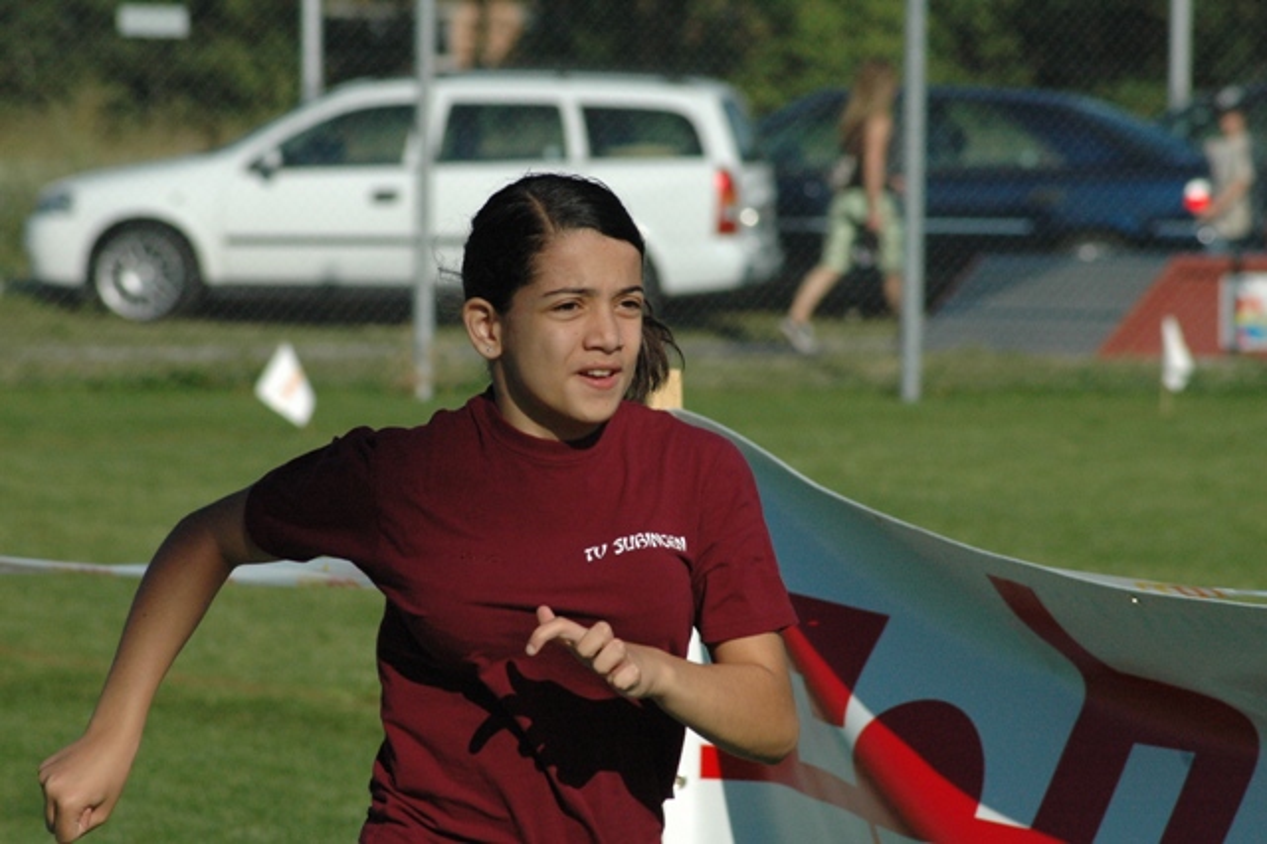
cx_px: 634
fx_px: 10552
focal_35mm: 300
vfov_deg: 4.6
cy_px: 422
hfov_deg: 6.9
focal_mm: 200
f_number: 9
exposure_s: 1/2500
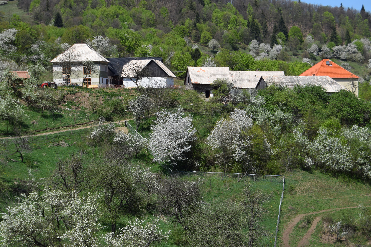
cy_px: 124
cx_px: 186
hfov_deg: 24.6
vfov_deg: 16.6
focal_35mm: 82
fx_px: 850
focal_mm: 55
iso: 200
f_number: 10
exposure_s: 1/400
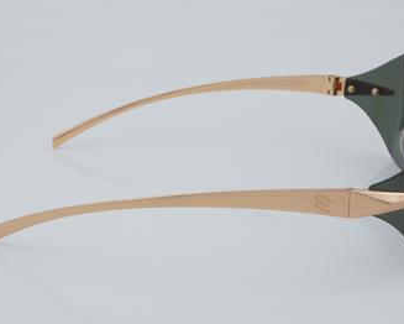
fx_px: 1131
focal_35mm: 95
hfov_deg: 20.2
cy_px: 163
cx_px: 221
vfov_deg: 16.3
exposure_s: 1/4
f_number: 32
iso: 100
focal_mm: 55
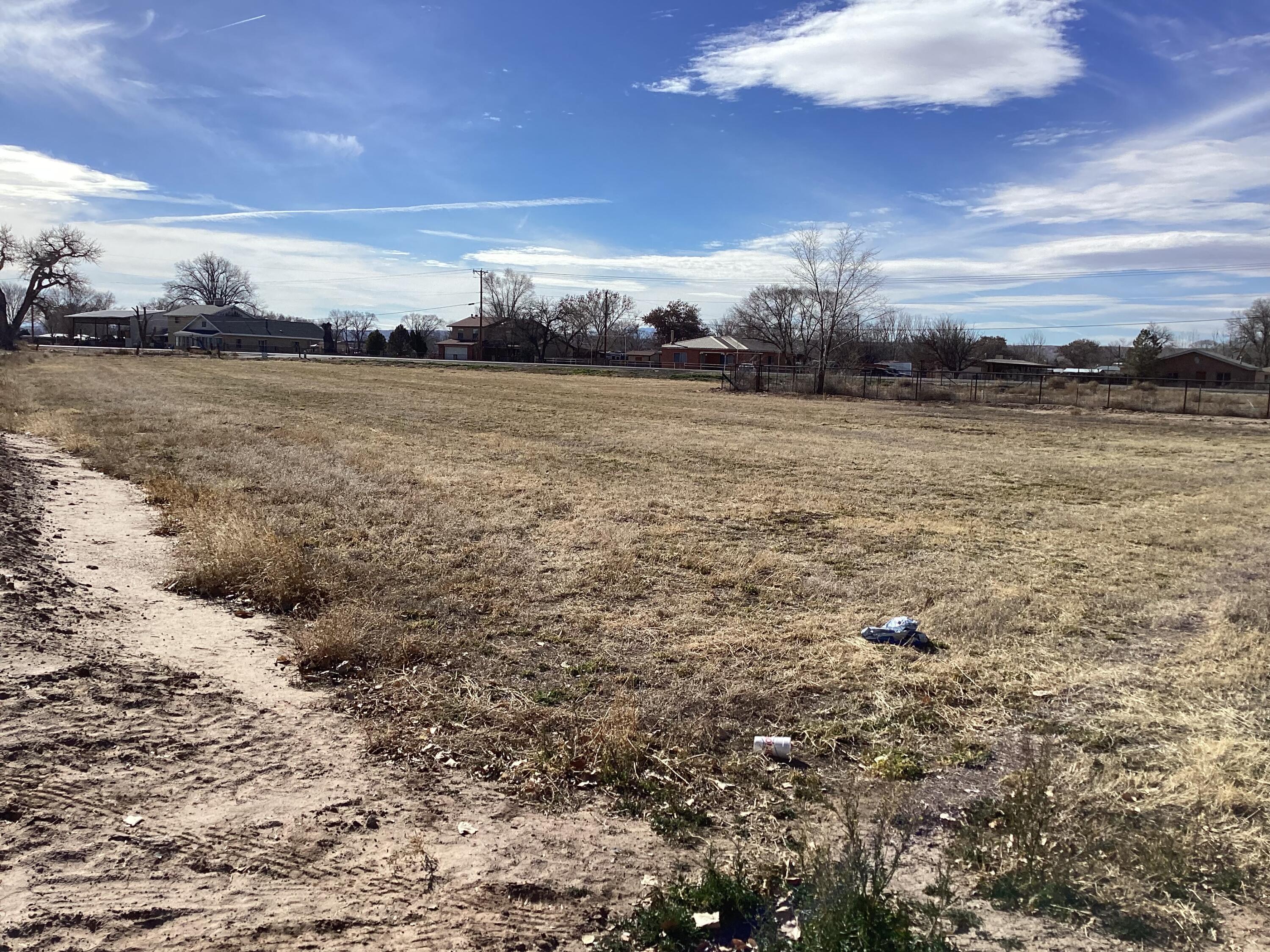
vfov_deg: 45.4
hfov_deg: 58.4
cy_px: 476
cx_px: 635
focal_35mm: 31
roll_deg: -1.9
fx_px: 1137
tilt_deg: -5.8
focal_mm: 3.3
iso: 25
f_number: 2.4
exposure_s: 1/2469
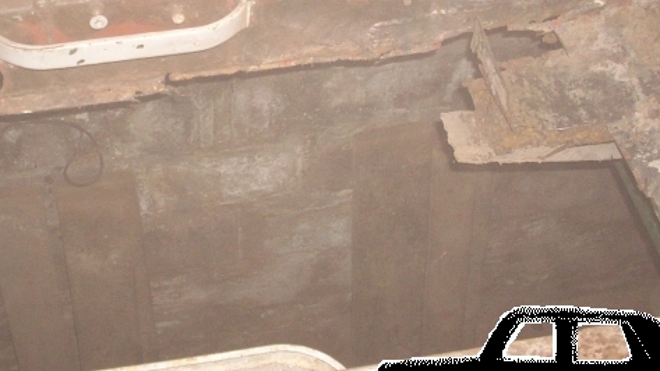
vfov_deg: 18.7
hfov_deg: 32.6
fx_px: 1120
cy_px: 86
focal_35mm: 64
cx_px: 229
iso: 259
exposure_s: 1/60
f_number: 2.8
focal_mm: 6.2
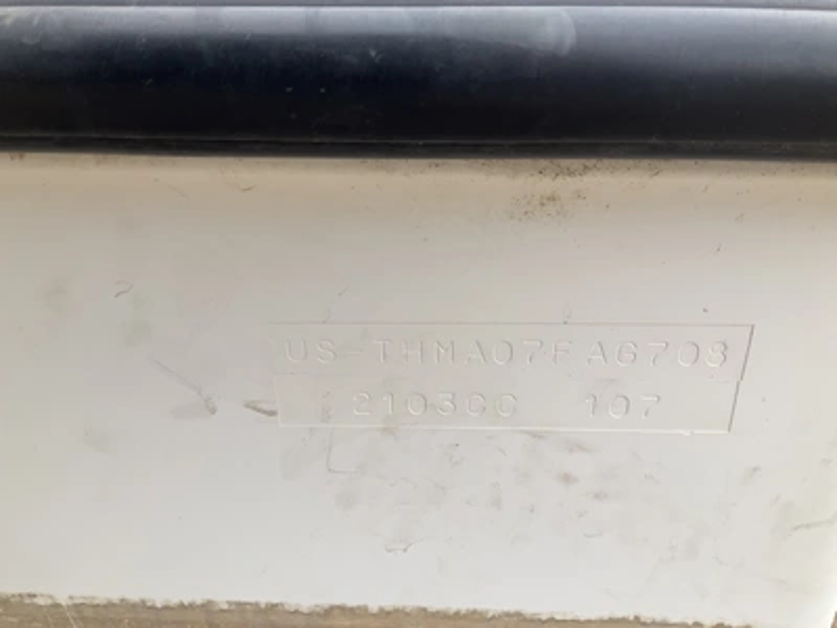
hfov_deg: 61.7
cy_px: 314
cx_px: 418
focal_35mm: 29
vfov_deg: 48.2
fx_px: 701
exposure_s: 1/700
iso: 25
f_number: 1.8
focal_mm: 3
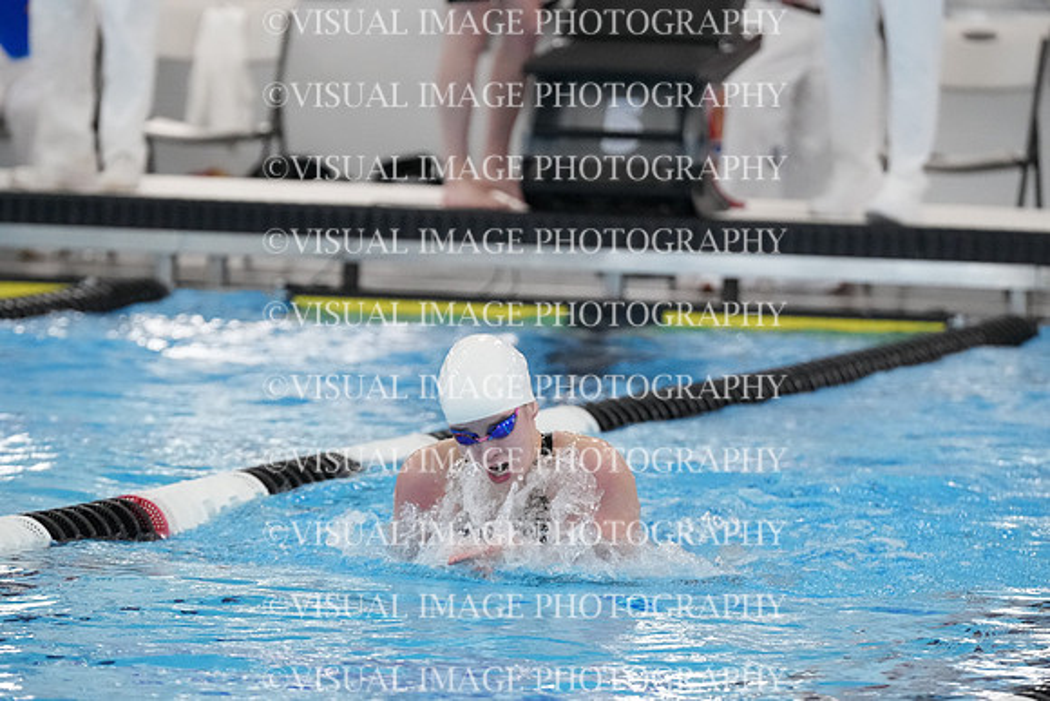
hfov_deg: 6.9
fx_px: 8664
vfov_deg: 4.6
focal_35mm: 297
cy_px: 350
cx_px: 525
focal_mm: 198
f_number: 4
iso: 6400
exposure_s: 1/1250
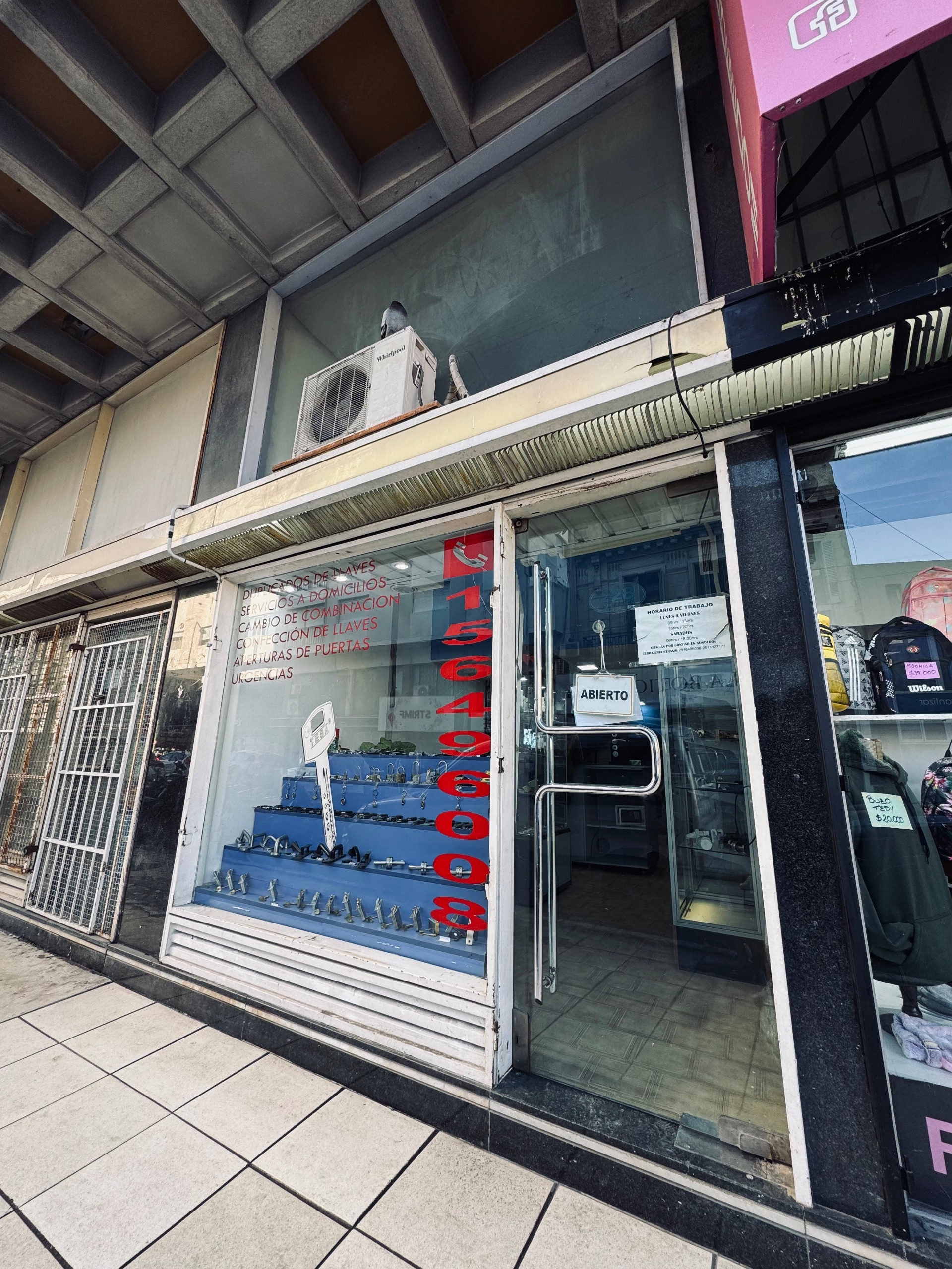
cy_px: 634
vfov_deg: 102.1
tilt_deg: +14.1
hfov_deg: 85.7
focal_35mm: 14
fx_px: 513
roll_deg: -1.2
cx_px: 476
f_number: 2.2
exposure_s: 1/124
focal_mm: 2.22
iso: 40
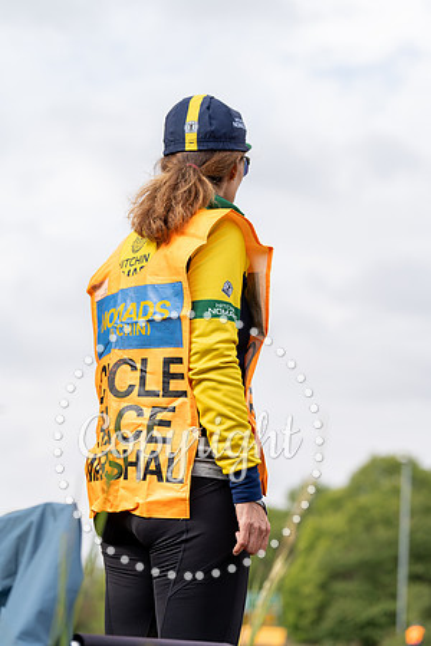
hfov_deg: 17.3
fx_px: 1419
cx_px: 216
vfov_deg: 25.7
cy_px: 323
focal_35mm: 79
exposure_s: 1/1000
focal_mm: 79
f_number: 3.5
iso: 200
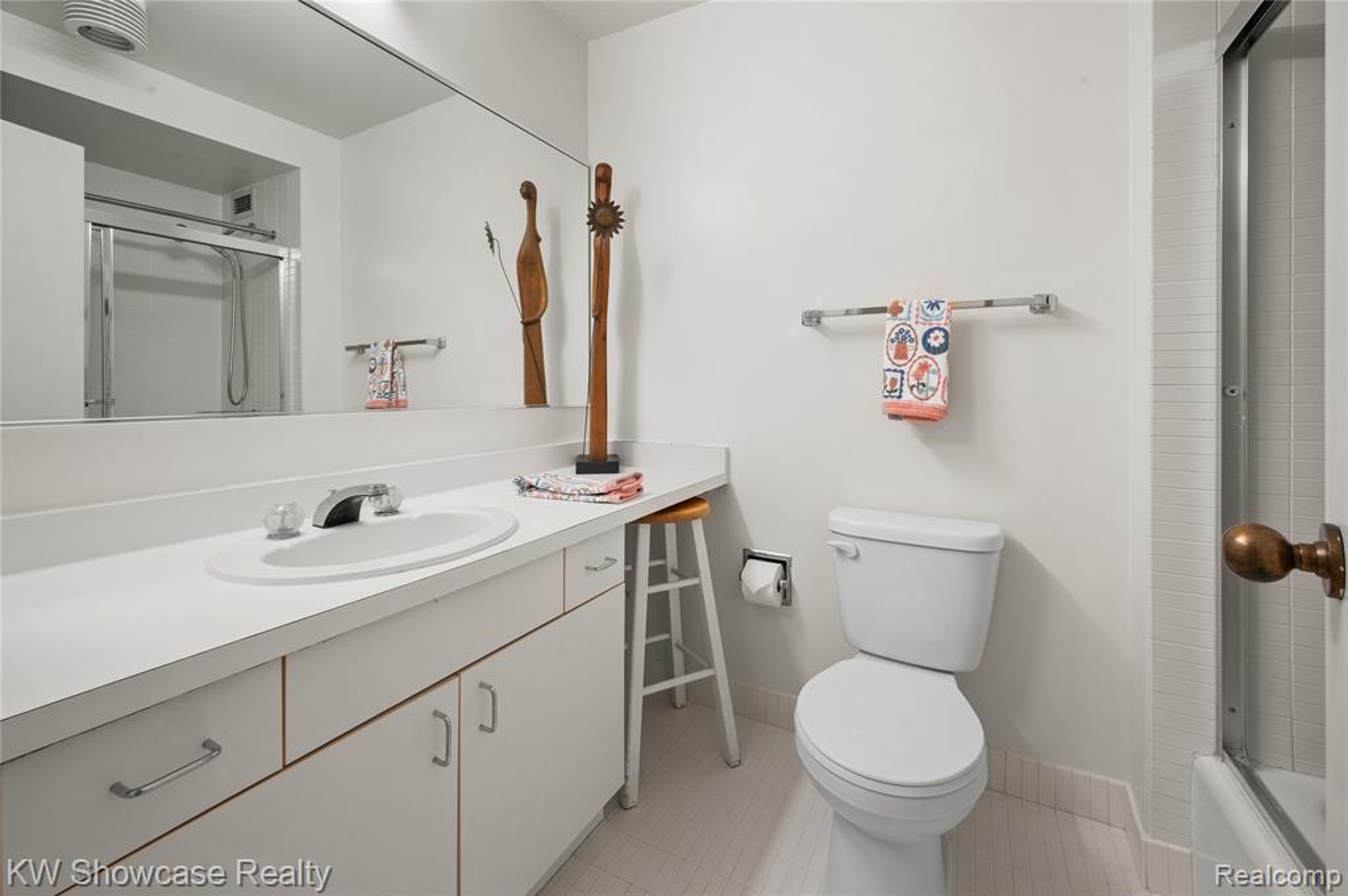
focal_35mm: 14
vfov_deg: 81.1
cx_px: 674
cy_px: 448
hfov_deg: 104.3
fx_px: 524
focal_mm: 14
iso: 100
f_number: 11
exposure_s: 1
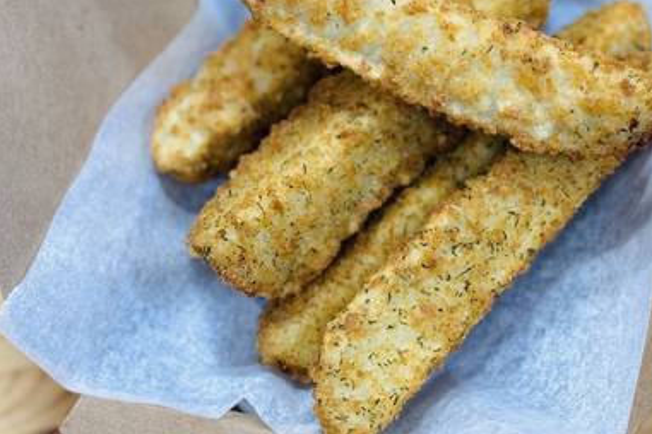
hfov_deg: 21.2
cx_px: 387
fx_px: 1739
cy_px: 131
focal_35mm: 96
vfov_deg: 14.2
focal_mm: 6.76
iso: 100
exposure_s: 1/60
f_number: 1.78
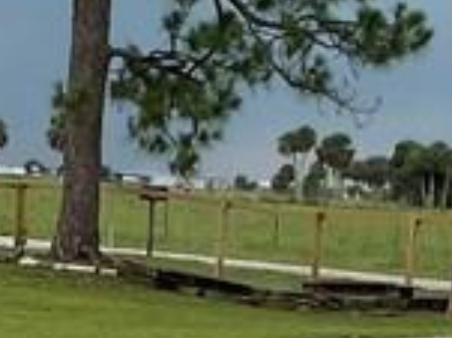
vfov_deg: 7.4
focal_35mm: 197
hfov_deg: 10.0
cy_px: 452
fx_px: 2570
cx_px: 99
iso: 16
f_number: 1.8
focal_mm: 3
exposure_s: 1/1490
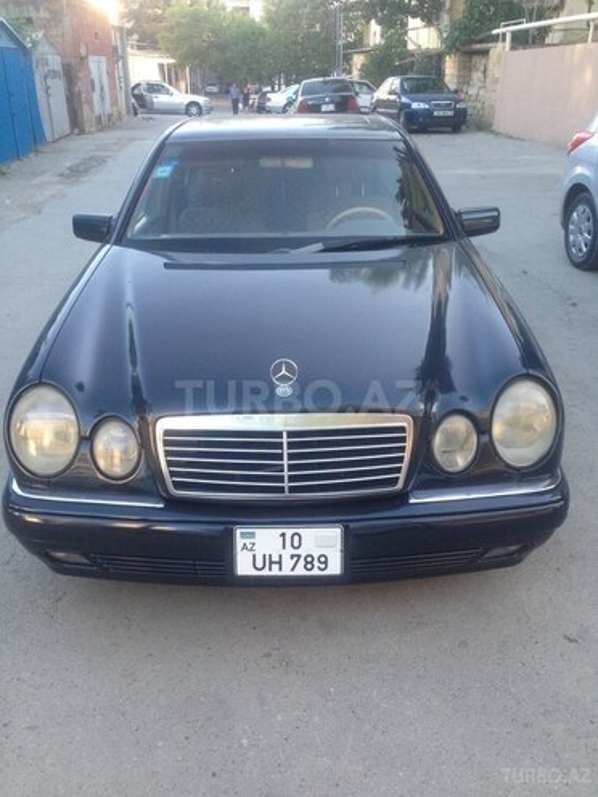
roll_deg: -0.8
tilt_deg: -25.1
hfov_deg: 42.9
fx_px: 760
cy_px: 398
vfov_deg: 55.4
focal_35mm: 33
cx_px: 299
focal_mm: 4.12
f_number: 2.4
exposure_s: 1/120
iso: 80
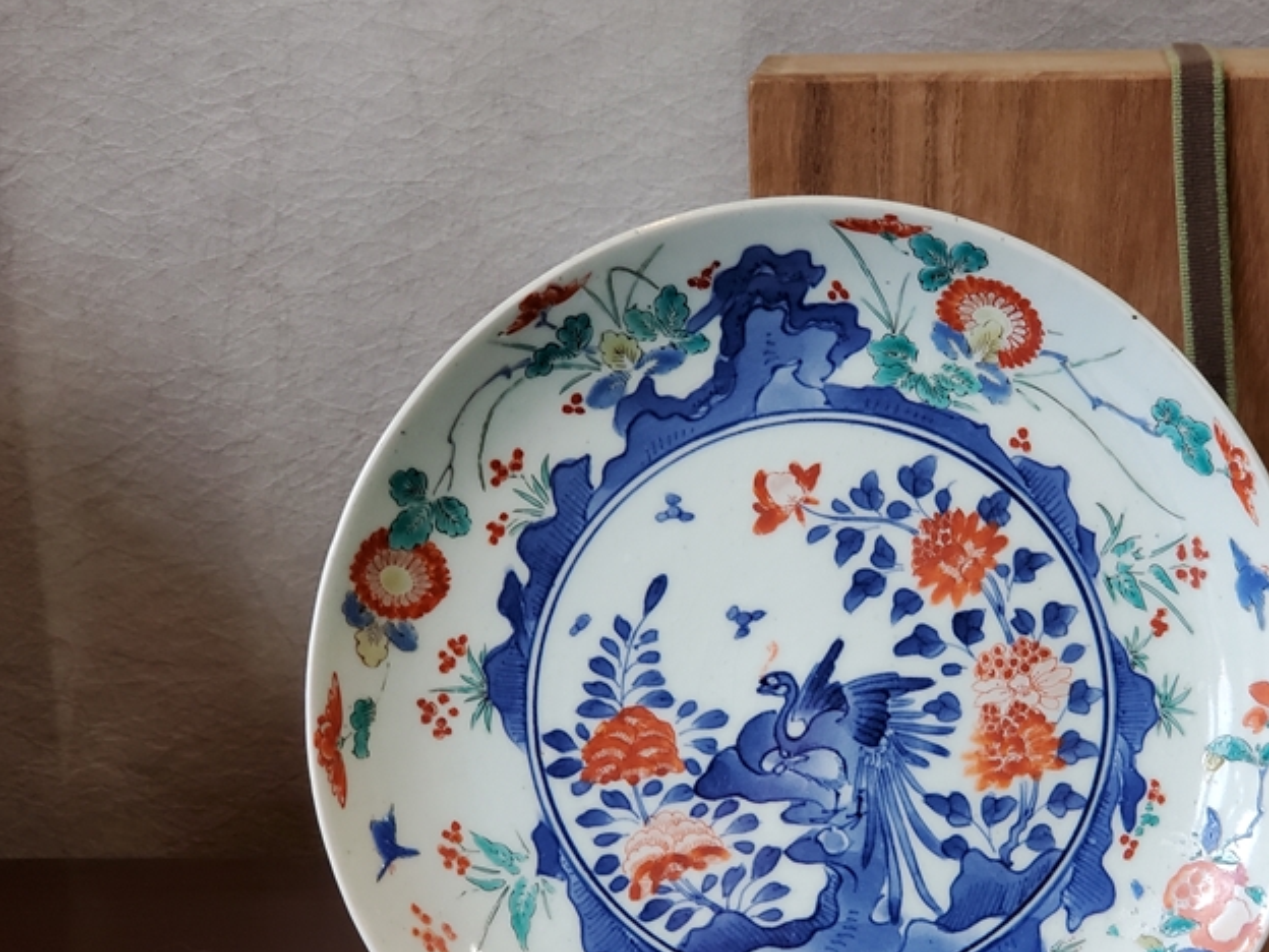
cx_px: 858
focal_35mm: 80
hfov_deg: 24.3
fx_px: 2933
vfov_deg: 18.4
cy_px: 651
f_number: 2.4
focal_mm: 6
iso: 250
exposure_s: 1/30
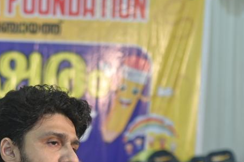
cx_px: 1
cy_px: 266
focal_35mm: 148
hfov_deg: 13.7
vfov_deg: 9.0
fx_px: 1002
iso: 200
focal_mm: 35
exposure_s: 1/100
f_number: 2.2
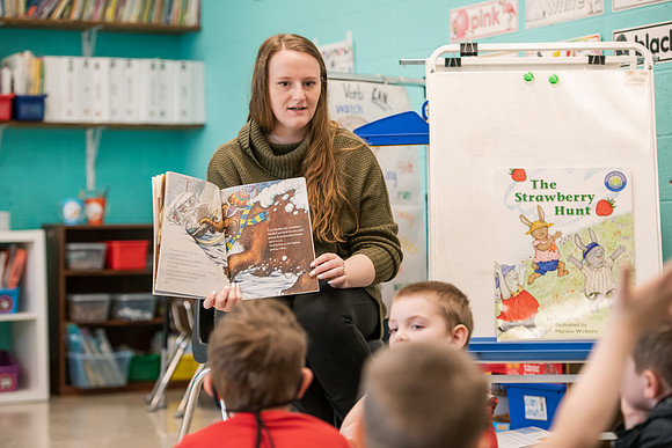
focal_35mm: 102
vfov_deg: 13.4
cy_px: 224
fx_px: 1904
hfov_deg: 20.0
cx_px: 336
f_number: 3.2
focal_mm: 102
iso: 1600
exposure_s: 1/160
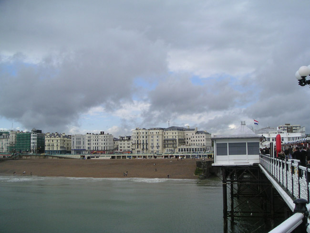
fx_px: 340
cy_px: 116
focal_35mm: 38
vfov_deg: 37.7
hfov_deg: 49.0
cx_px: 155
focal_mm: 6
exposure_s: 1/180
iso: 50
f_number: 6.7
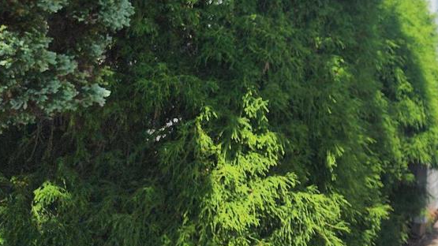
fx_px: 755
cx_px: 496
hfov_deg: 28.9
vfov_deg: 17.0
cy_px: -105
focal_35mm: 65
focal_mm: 6.4
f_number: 1.8
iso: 12
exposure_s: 1/1314
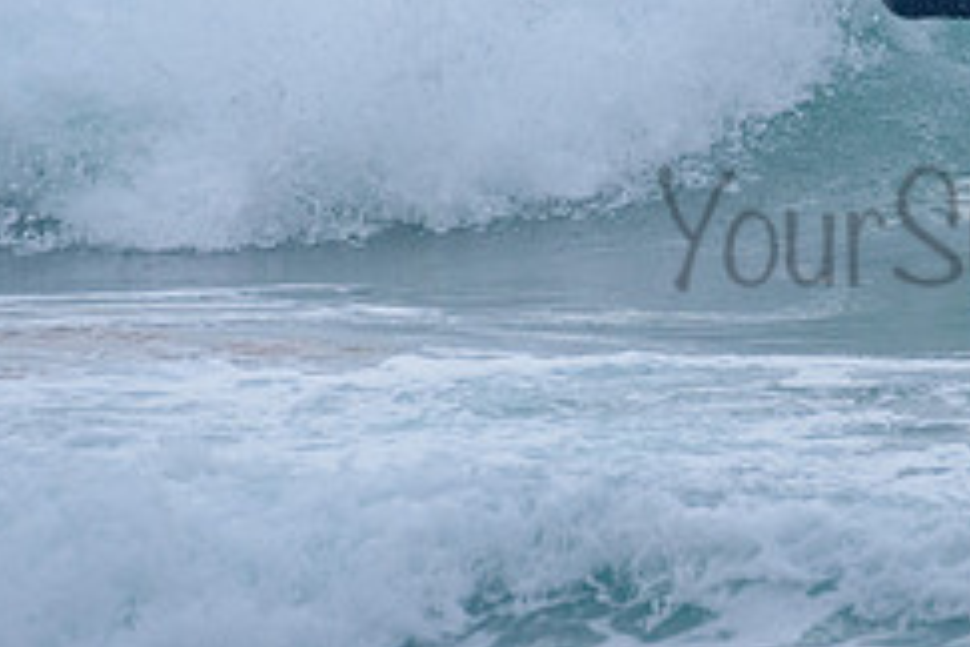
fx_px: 39444
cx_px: 1073
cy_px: 22
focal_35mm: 1464
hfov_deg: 1.4
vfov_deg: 0.9
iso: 1600
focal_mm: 500
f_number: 5.6
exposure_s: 1/2000
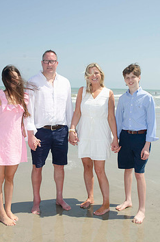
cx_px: 70
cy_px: 124
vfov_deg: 46.5
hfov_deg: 31.7
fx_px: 282
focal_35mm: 42
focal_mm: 22
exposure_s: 1/250
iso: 100
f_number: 10
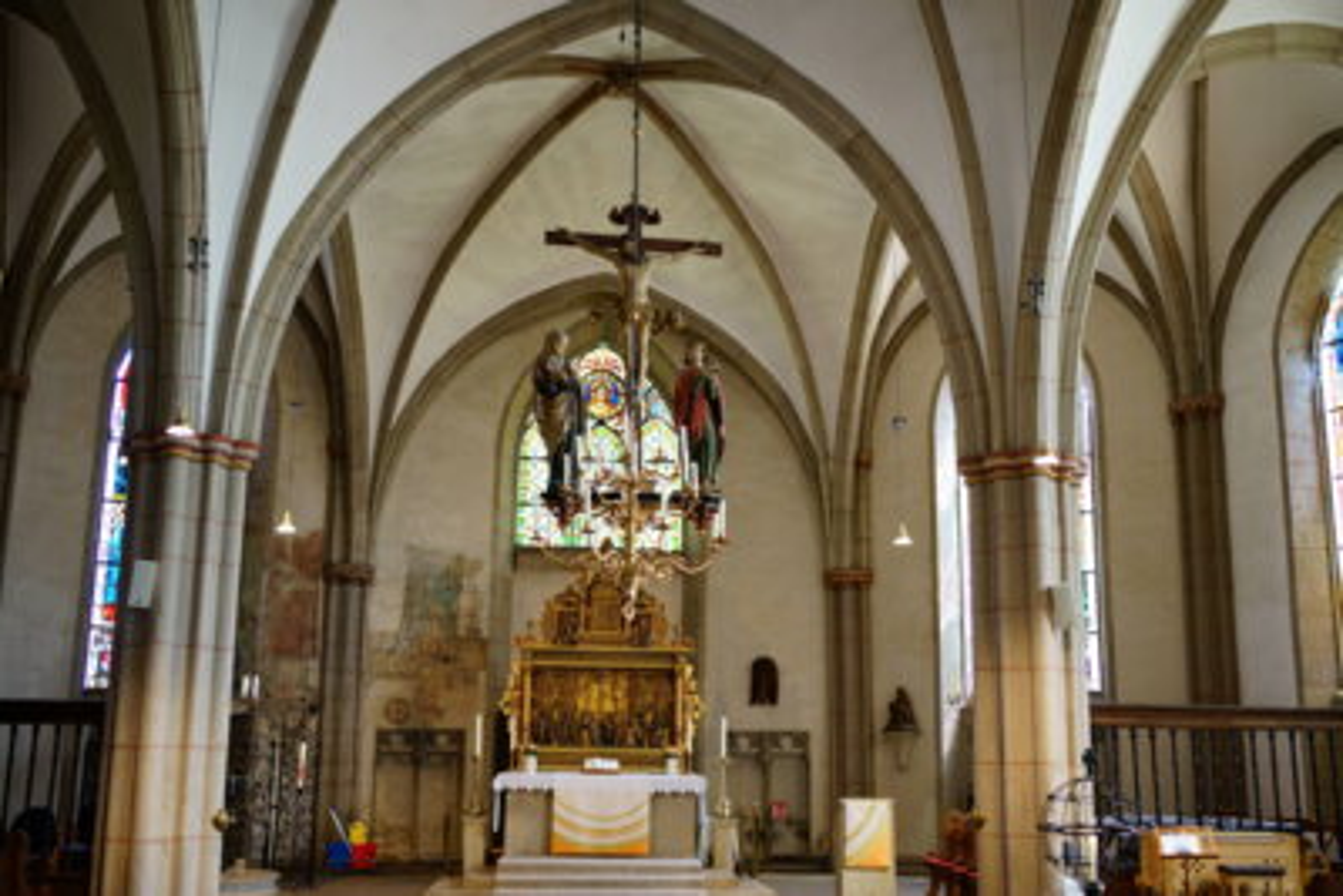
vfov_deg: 37.9
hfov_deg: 54.4
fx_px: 1306
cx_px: 672
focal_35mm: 35
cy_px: 448
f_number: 2.2
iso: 500
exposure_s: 1/25
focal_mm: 35
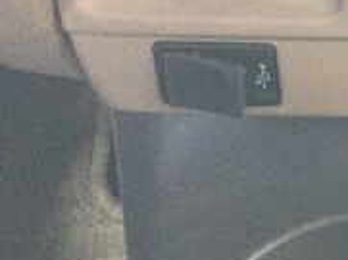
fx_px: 1064
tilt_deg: -30.8
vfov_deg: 13.6
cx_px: 604
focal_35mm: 106
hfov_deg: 16.1
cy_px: -36
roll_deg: -1.7
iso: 250
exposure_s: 1/20
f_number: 2.2
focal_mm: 4.15
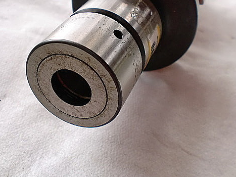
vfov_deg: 30.2
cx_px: 124
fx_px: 327
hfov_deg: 39.7
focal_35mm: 48
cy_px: 69
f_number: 3.1
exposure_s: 1/60
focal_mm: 6.3
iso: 100
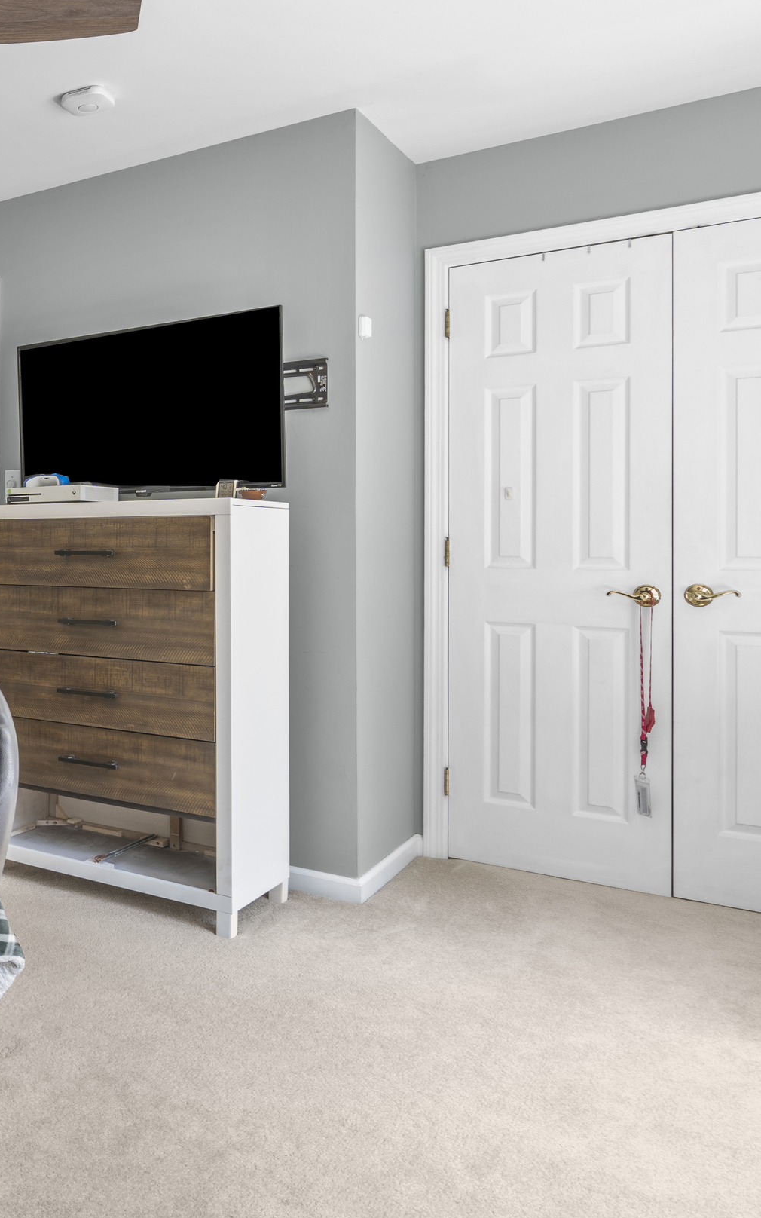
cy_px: 535
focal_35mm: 31
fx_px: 1029
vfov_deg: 61.0
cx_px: -143
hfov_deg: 33.4
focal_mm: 16
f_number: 9
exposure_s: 1/2.5
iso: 250
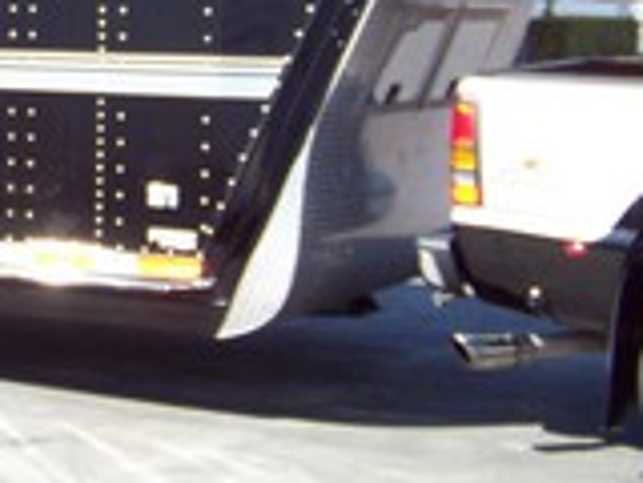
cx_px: -32
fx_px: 2006
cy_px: 56
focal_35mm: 108
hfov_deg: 17.7
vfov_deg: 13.6
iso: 72
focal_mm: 5.85
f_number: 2.8
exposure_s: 1/320
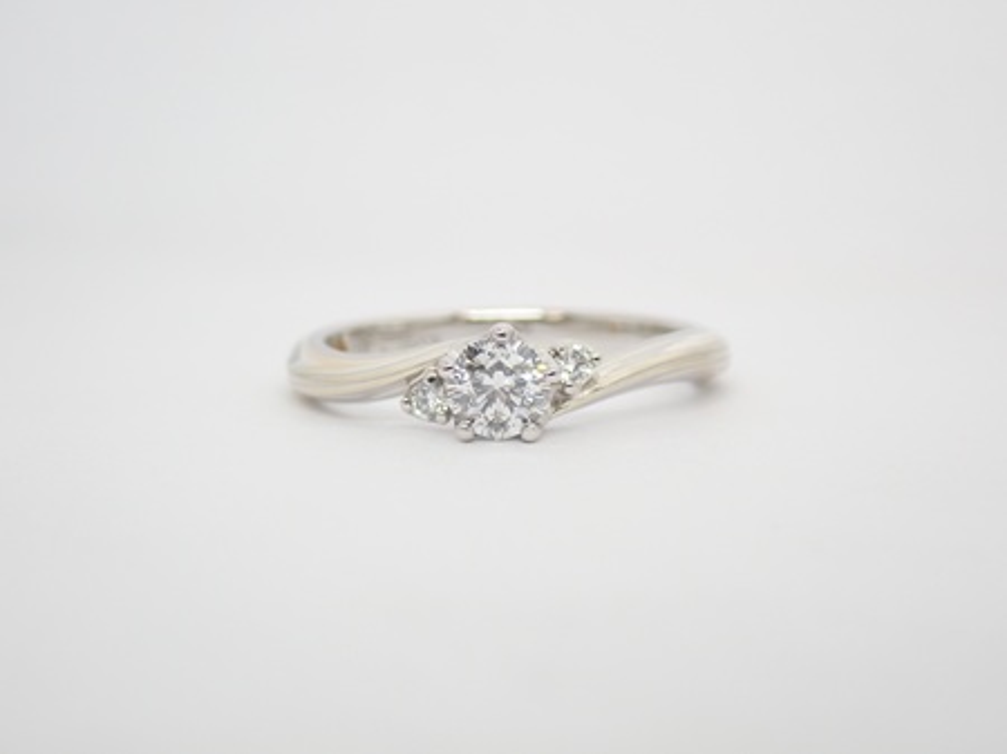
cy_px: 377
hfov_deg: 23.8
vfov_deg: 18.0
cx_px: 504
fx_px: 2384
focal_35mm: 82
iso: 200
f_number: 4.3
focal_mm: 14.62
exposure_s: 1/100
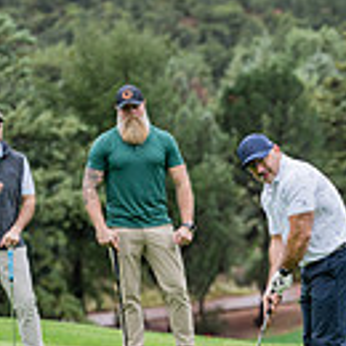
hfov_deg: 6.0
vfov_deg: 6.0
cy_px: 271
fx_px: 3313
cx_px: 287
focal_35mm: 293
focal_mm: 99.4
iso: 500
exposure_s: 1/2000
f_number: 2.8
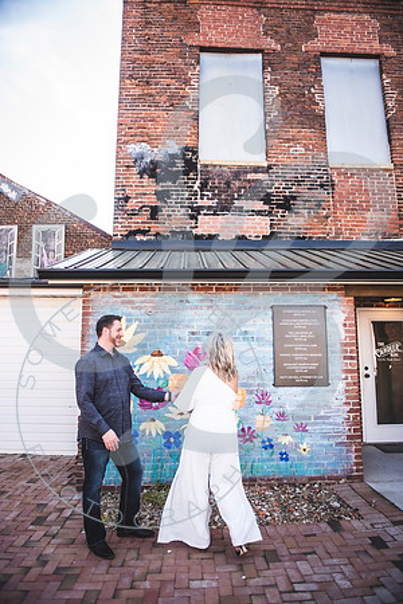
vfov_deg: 73.7
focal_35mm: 24
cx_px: 202
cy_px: 302
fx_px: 403
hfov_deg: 53.1
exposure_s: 1/400
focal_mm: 24
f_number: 2.8
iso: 100
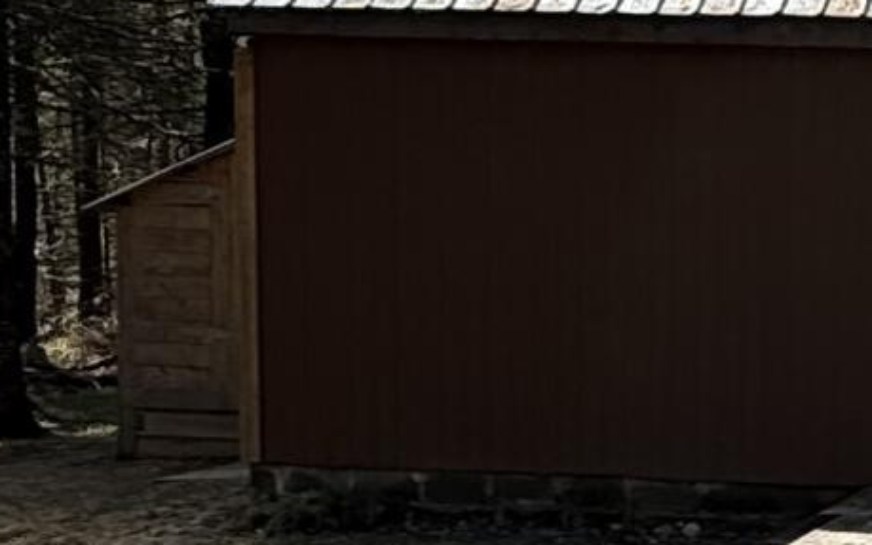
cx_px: 1280
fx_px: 2305
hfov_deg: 19.0
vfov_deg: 13.5
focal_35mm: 97
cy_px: 355
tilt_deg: -4.5
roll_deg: -1.8
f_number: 2.2
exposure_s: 1/955
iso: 64
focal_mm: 2.22
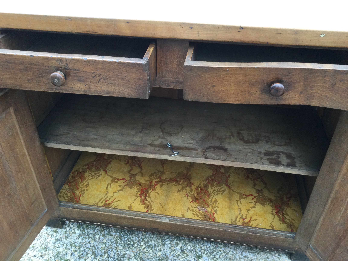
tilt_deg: -34.2
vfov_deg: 45.4
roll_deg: -0.8
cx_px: 174
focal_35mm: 31
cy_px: 130
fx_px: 312
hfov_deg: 58.4
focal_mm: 3.3
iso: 80
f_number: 2.4
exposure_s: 1/33
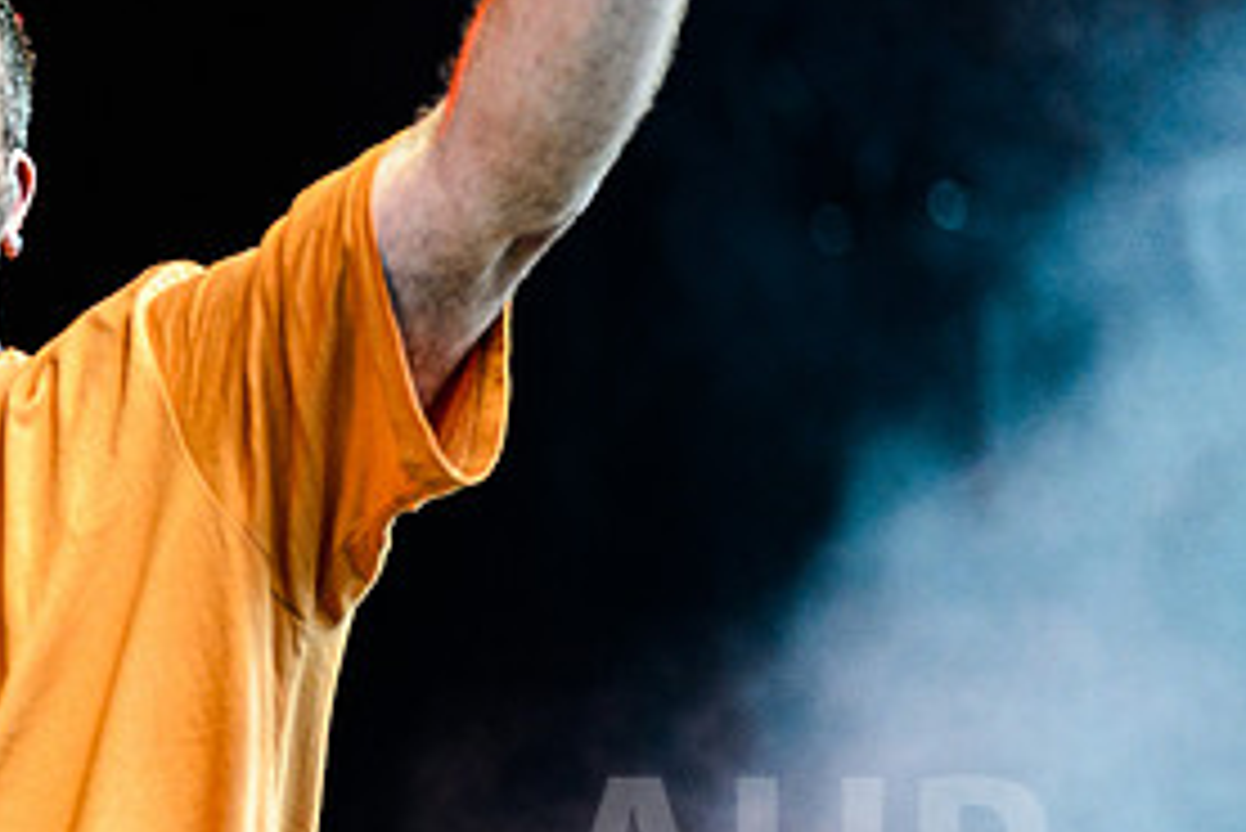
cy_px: 468
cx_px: -182
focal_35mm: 369
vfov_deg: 3.7
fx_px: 12778
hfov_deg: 5.6
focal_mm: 160
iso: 500
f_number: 2.8
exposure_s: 1/640
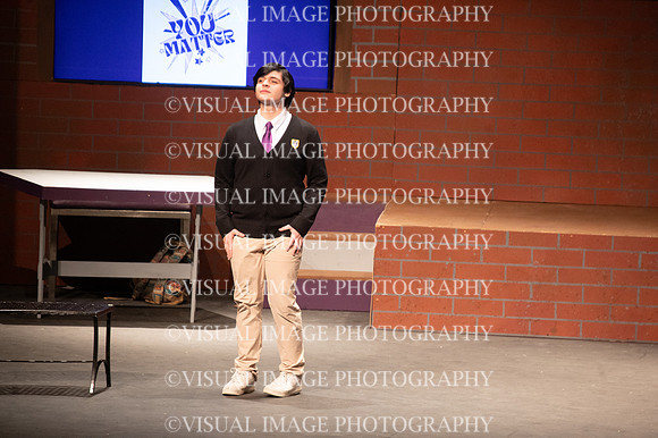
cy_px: 219
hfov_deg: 5.6
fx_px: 6759
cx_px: 329
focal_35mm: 370
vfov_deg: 3.7
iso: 5600
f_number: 6.3
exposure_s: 1/160
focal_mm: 370
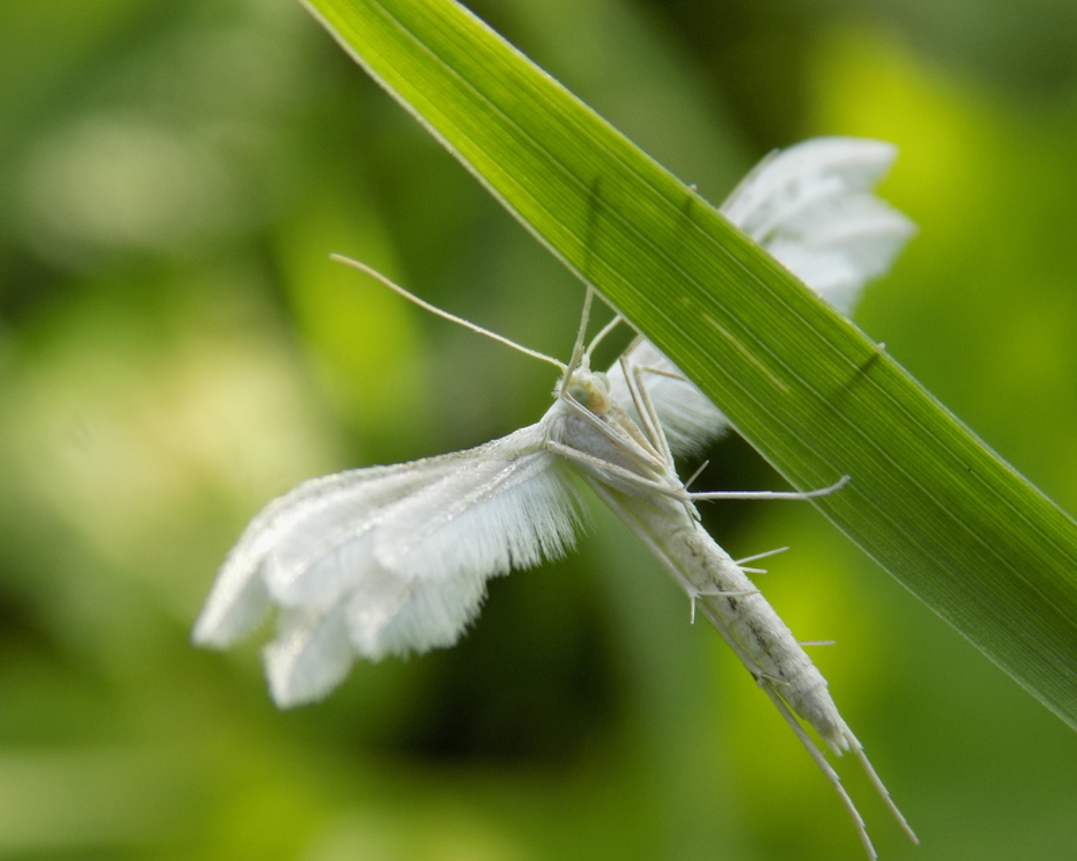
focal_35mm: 112
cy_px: 432
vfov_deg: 13.8
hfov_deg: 17.2
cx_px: 558
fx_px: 3568
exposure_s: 1/160
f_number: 4.7
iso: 80
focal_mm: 19.1
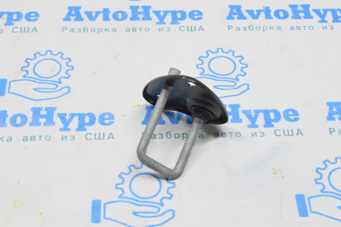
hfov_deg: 27.0
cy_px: 114
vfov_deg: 18.2
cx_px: 170
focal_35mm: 75
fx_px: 710
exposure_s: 1/20
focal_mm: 50
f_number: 20
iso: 6400
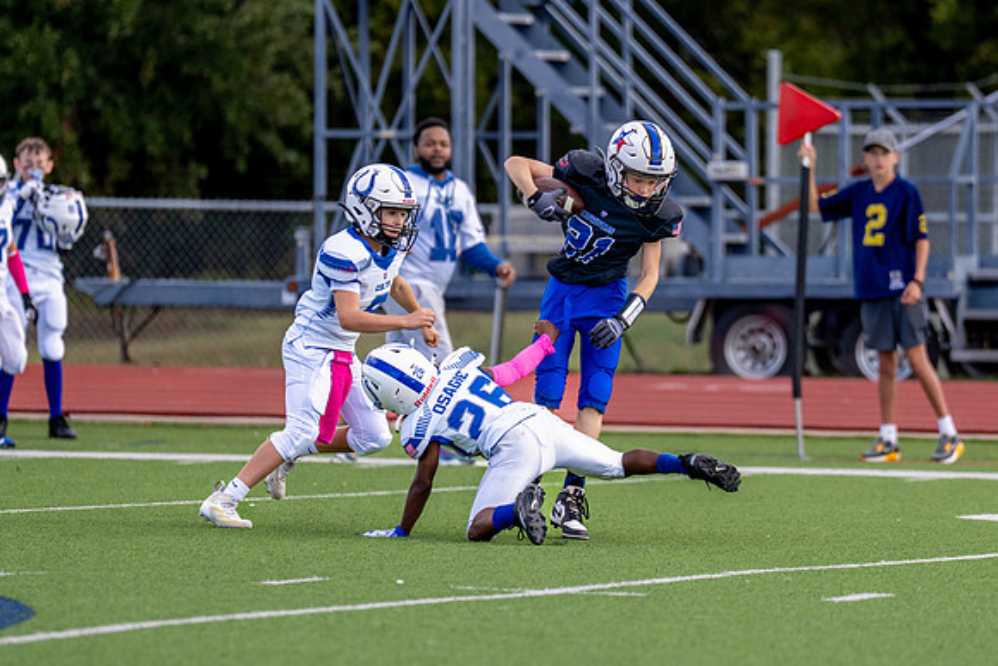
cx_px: 619
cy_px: 365
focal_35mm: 394
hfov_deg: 5.2
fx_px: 10936
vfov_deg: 3.5
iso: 320
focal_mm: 200
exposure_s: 1/2500
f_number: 2.8
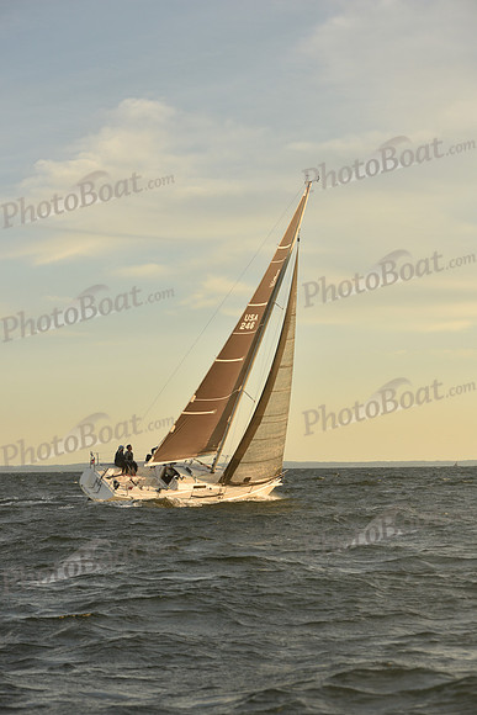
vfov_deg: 22.6
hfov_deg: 15.2
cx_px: 238
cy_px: 358
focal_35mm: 90
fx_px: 1788
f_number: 5.6
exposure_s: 1/640
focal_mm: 90
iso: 250
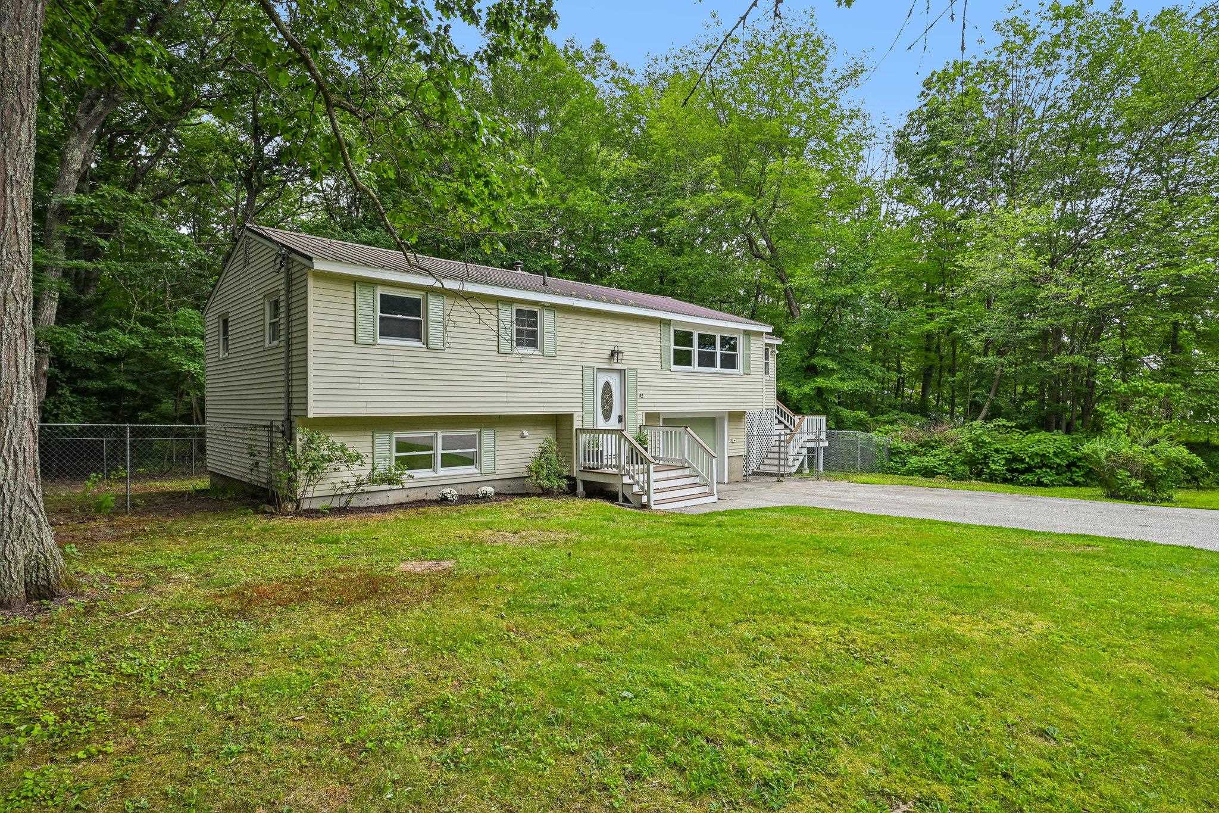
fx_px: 643
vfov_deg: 64.5
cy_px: 406
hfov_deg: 86.9
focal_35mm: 19
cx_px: 610
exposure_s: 1/160
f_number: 8
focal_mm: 19
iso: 400
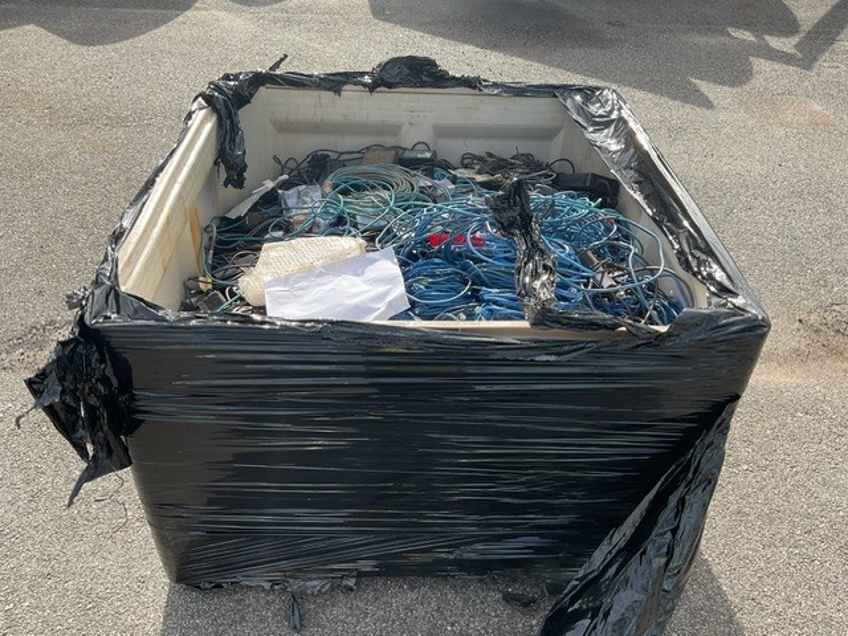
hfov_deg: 61.7
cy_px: 318
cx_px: 424
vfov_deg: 48.2
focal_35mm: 29
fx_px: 710
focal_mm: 3
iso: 16
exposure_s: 1/606
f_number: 1.8
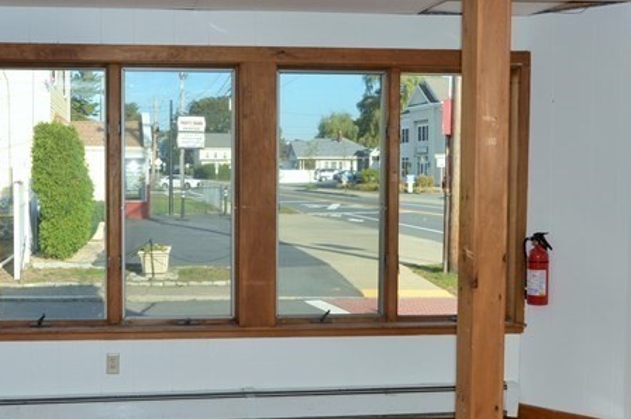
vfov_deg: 28.0
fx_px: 841
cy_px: 222
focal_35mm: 48
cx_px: 218
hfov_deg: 40.7
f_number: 5.6
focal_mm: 14
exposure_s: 1/200
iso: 100
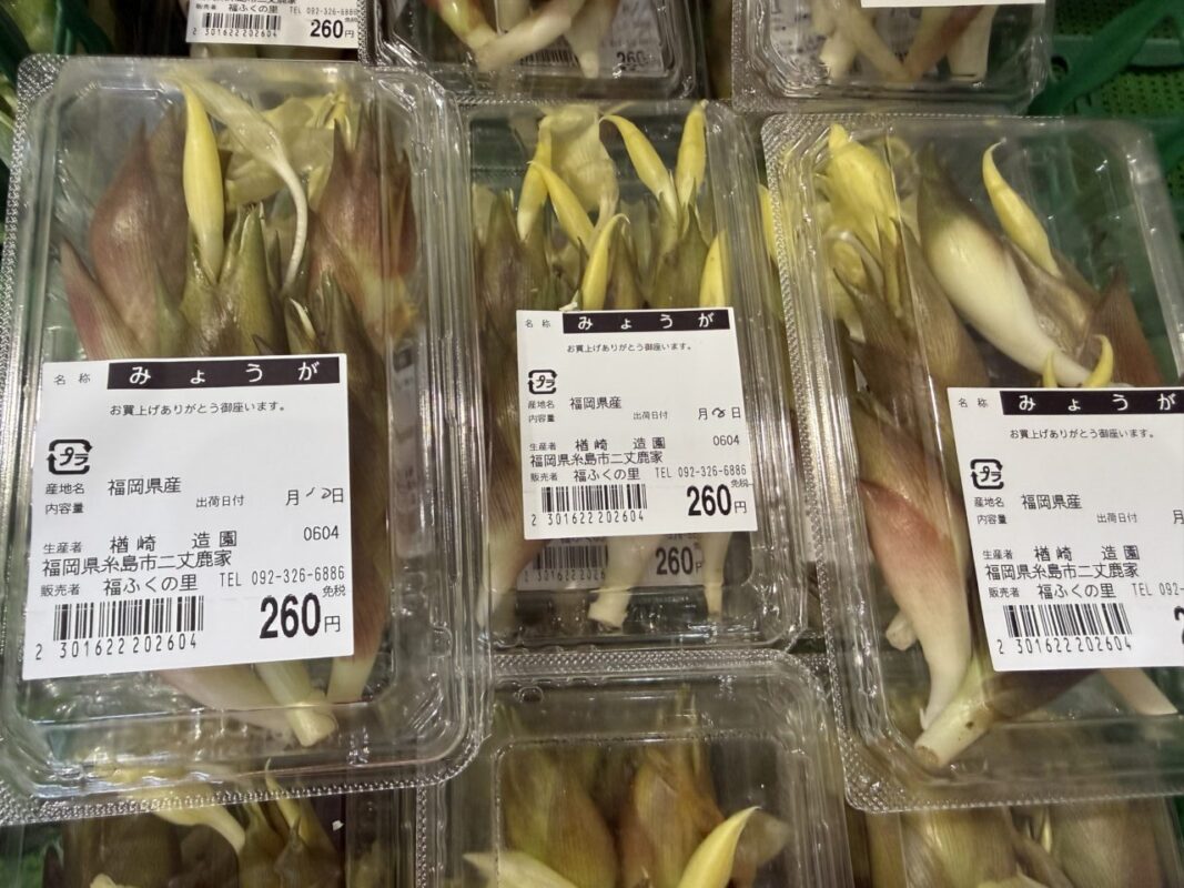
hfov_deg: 71.6
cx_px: 592
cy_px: 444
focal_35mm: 24
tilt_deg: -62.1
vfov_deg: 56.8
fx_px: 821
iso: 250
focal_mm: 2.22
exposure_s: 1/120
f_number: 2.2
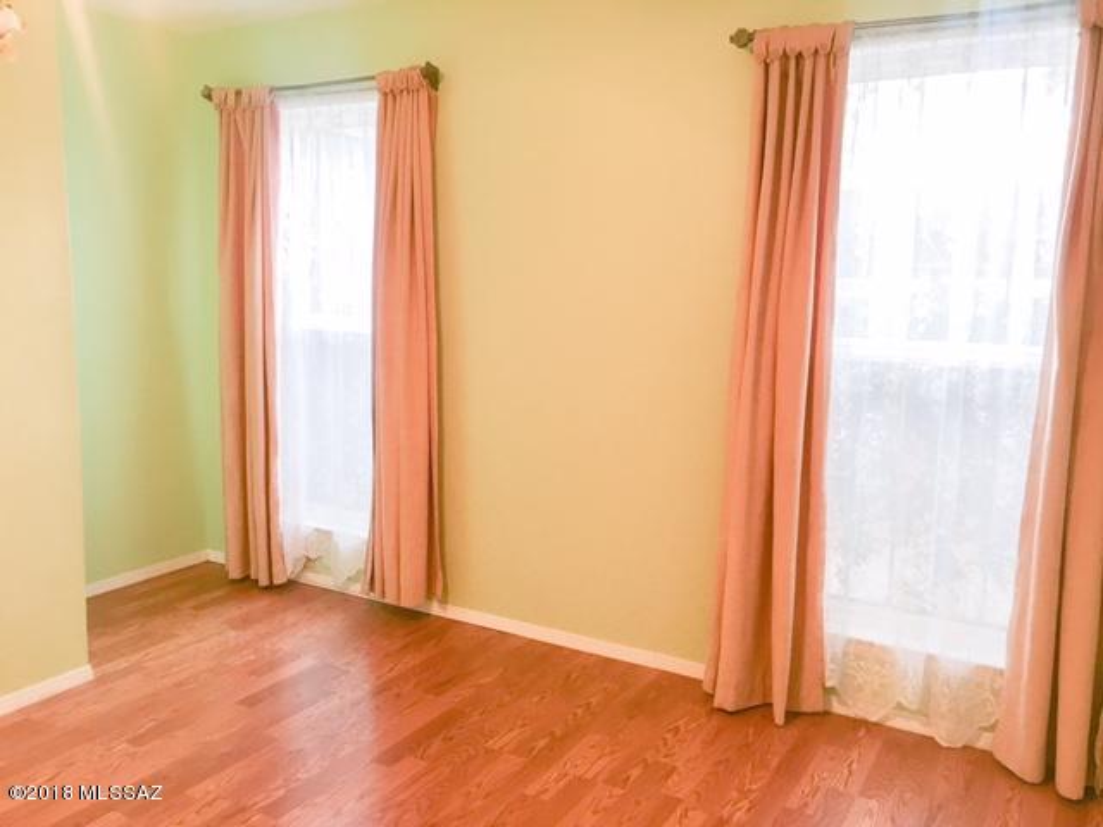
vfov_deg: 48.2
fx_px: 924
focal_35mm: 29
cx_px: 552
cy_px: 414
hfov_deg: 61.7
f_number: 2.2
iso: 64
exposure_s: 1/30
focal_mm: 4.15
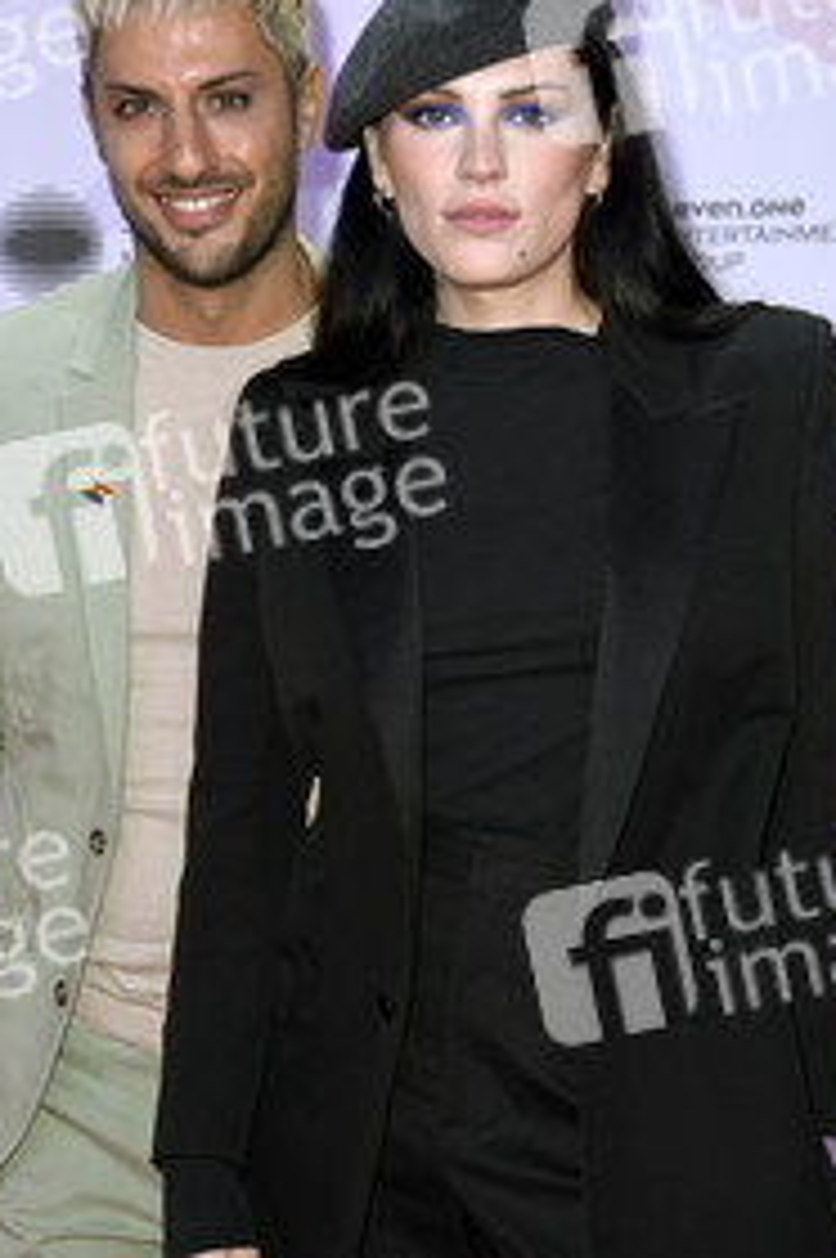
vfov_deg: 17.5
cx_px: 346
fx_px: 4085
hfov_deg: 11.7
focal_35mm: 117
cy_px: 714
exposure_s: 1/250
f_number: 5.6
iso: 400
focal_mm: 82
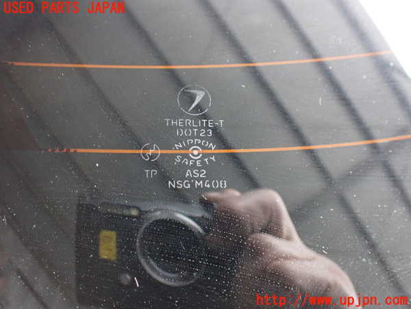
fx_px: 356
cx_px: 206
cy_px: 154
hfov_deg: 60.0
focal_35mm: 30
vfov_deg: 46.8
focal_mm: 5.4
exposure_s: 1/50
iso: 800
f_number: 2.3
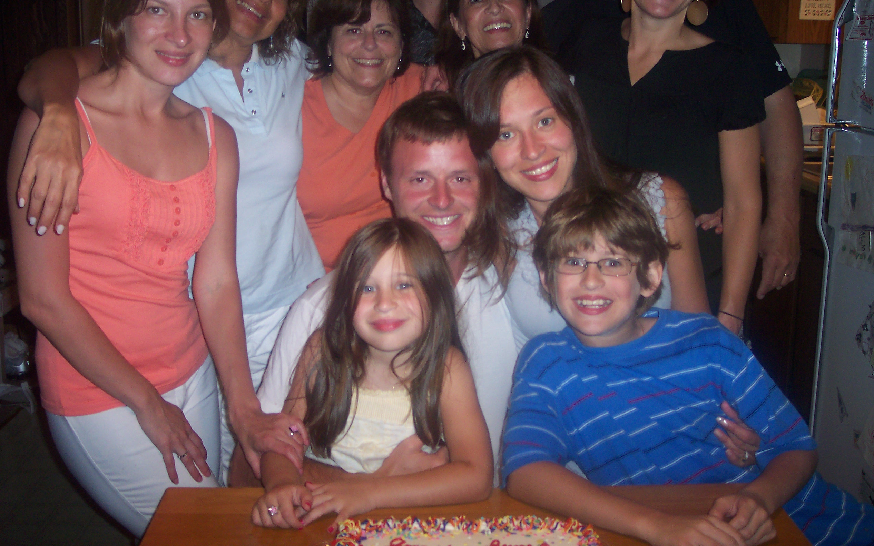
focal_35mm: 41
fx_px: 977
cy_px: 225
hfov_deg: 48.2
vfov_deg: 31.2
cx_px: 439
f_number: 2.8
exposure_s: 1/30
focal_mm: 8
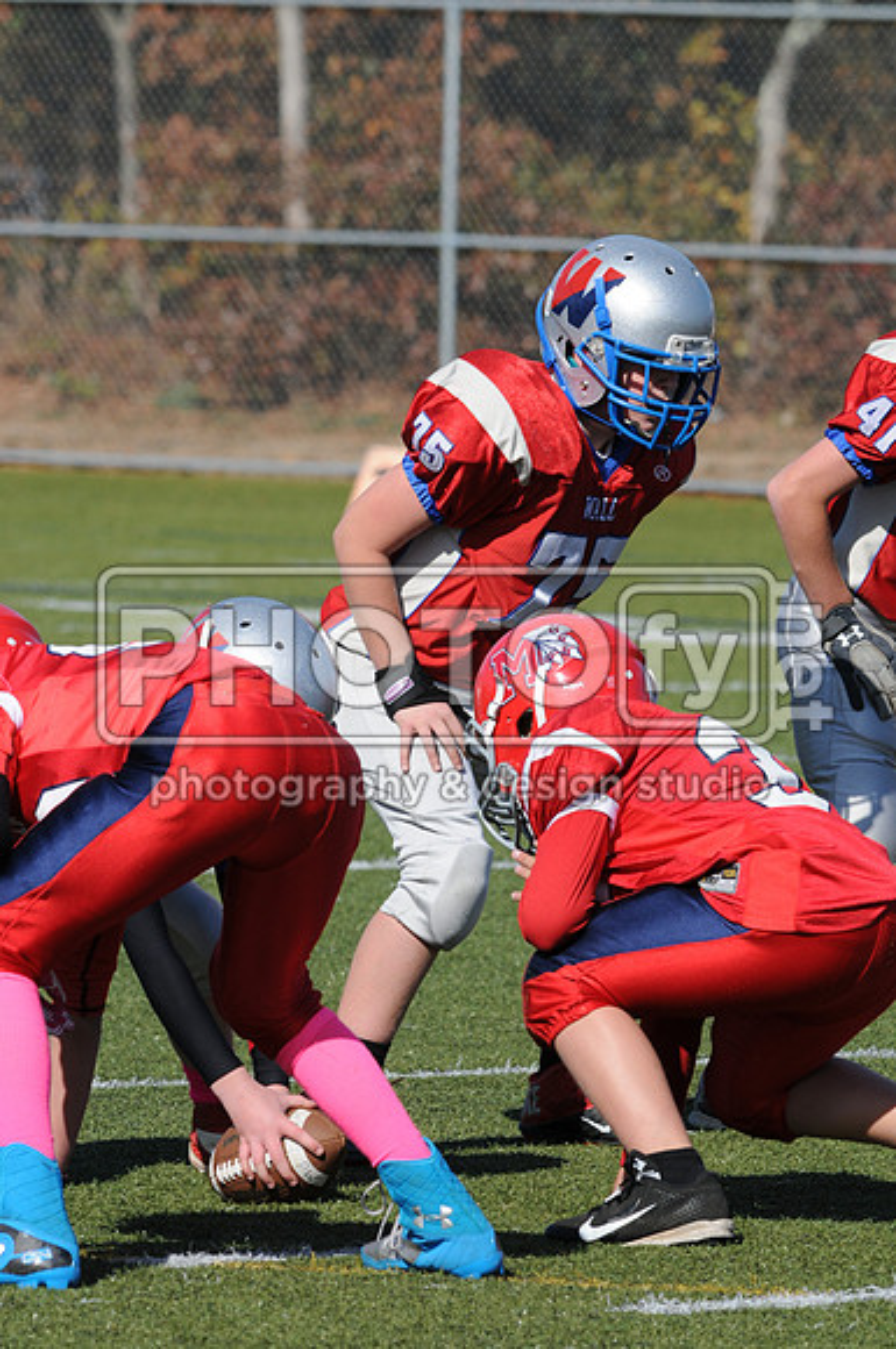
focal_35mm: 450
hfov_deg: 3.0
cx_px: 448
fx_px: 16849
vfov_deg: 4.6
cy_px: 674
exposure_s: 1/500
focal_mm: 300
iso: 200
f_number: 10
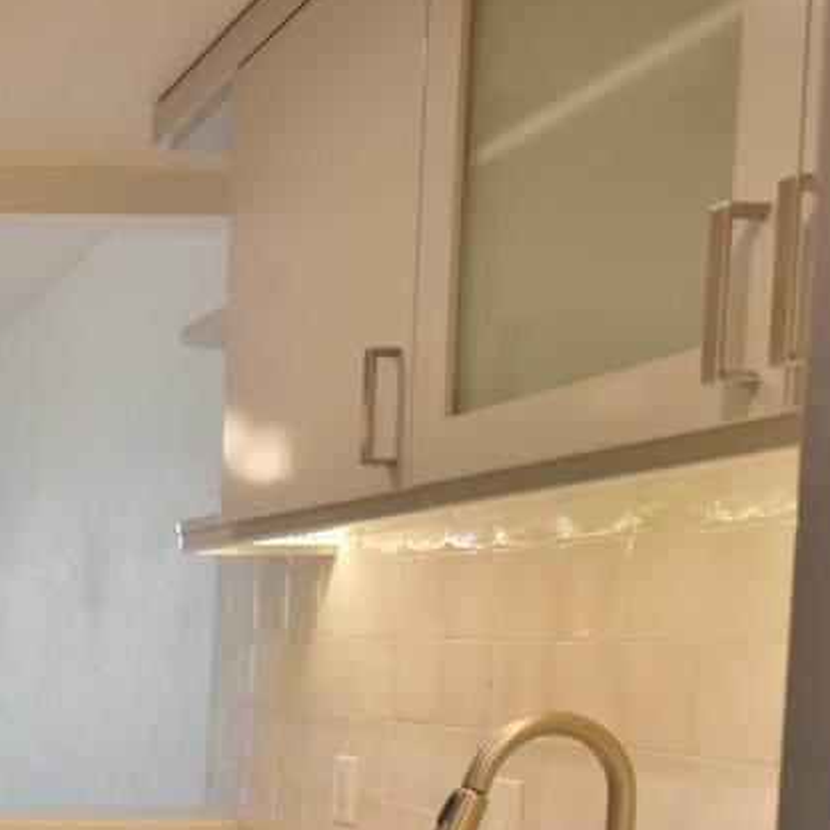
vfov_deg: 33.0
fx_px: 1329
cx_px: -321
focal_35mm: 49
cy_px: 734
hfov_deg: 27.3
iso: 560
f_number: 4
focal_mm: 10
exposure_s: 1/80
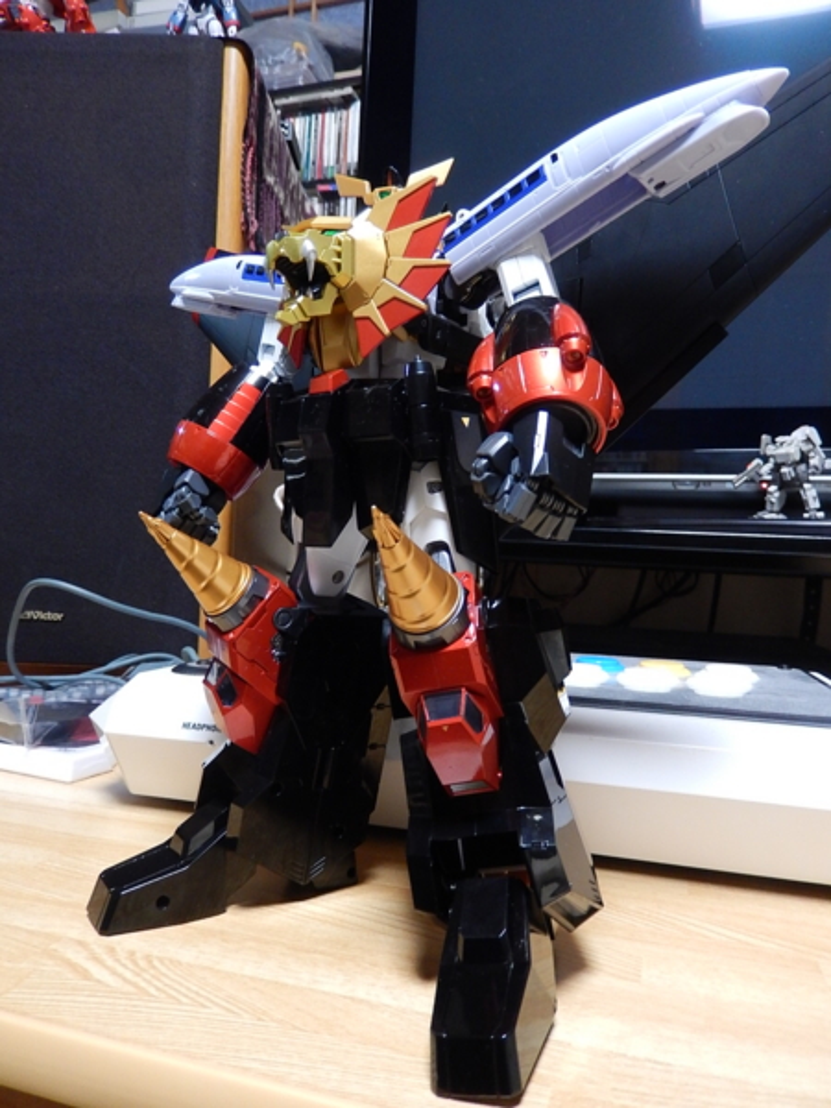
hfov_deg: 54.9
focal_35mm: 25
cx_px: 416
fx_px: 800
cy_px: 554
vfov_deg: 69.4
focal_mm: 4.5
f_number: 3.4
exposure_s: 1/8
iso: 400
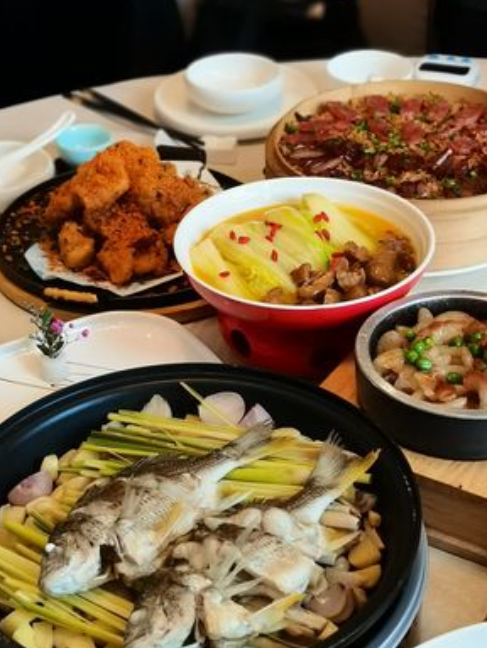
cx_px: 284
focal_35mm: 56
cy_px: 349
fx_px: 1049
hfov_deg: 26.1
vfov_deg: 34.3
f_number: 1.4
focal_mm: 4.94
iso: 160
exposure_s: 1/100
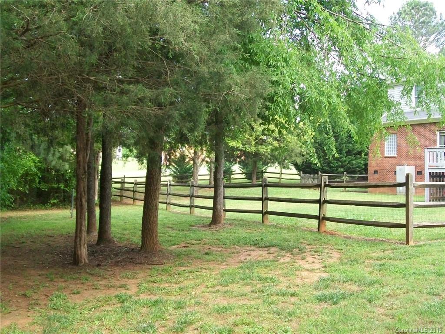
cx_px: 222
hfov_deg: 42.1
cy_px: 167
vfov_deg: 32.2
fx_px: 578
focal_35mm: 45
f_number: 3
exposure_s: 1/125
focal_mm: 7.6
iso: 160
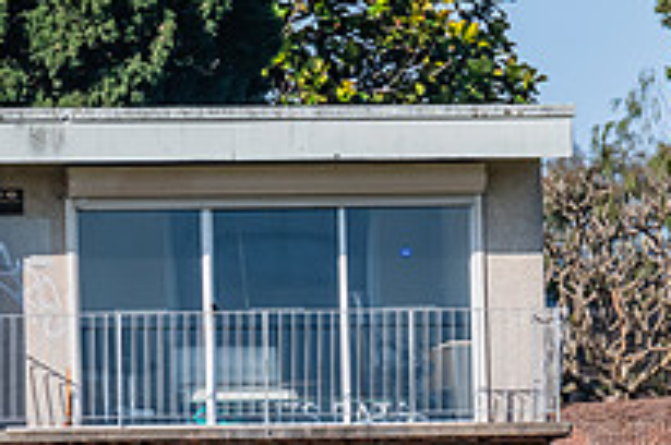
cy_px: 462
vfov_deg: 1.1
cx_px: -112
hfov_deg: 1.6
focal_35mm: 1305
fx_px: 24285
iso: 800
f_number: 10
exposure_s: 1/1600
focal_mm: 420
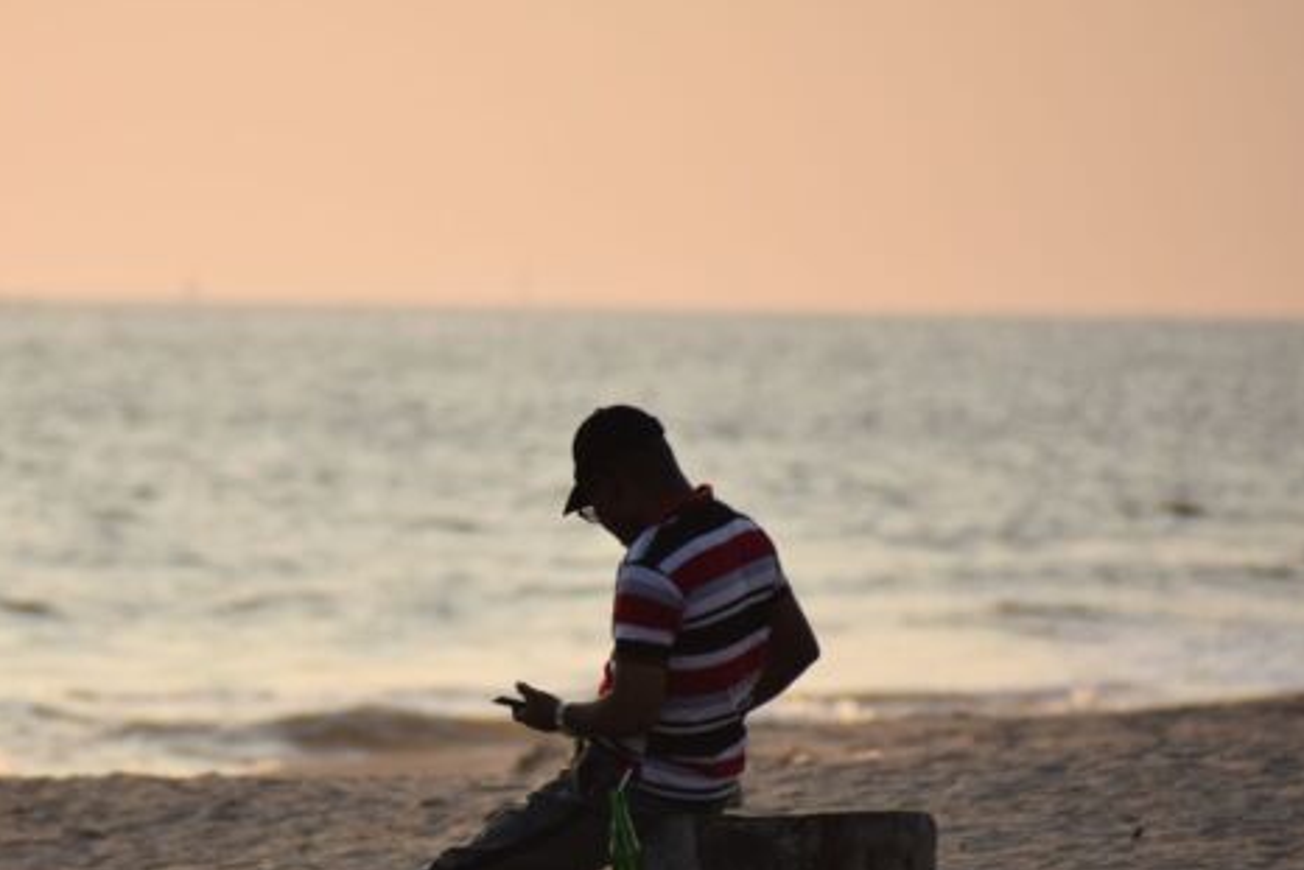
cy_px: 657
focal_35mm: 742
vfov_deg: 1.9
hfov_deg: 2.8
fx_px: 26884
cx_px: 302
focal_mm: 300
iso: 400
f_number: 5.6
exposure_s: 1/2000
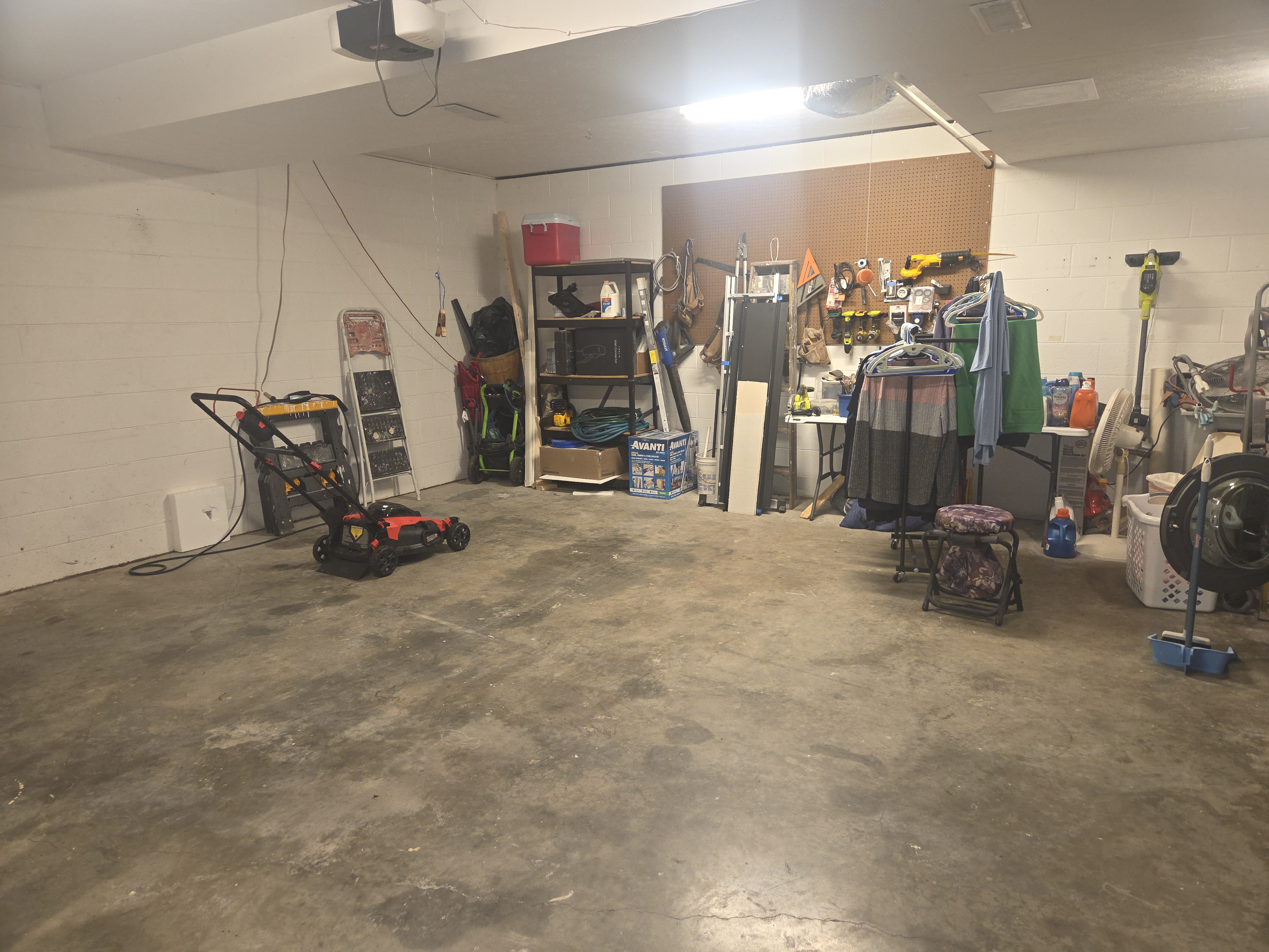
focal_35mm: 23
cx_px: 634
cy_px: 476
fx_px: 843
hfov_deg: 73.9
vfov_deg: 58.9
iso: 125
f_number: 1.8
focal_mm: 5.4
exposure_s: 1/24
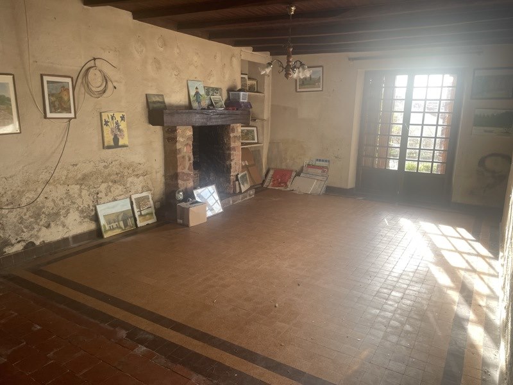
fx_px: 385
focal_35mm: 26
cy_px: 192
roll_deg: -1.4
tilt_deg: -11.1
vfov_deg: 53.1
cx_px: 256
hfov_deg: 67.3
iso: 80
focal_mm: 4.2
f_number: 1.6
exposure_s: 1/121
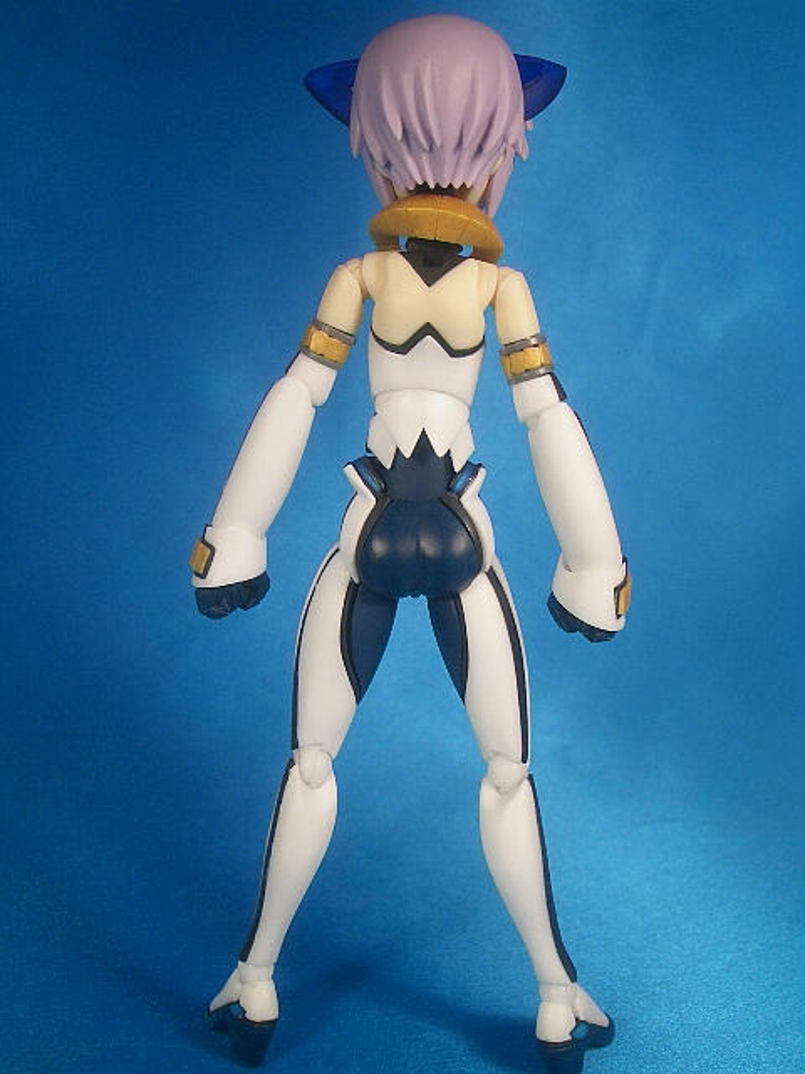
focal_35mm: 41
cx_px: 402
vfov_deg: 45.8
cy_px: 537
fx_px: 1271
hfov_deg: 35.1
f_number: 2.8
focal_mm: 6.8
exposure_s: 1/60
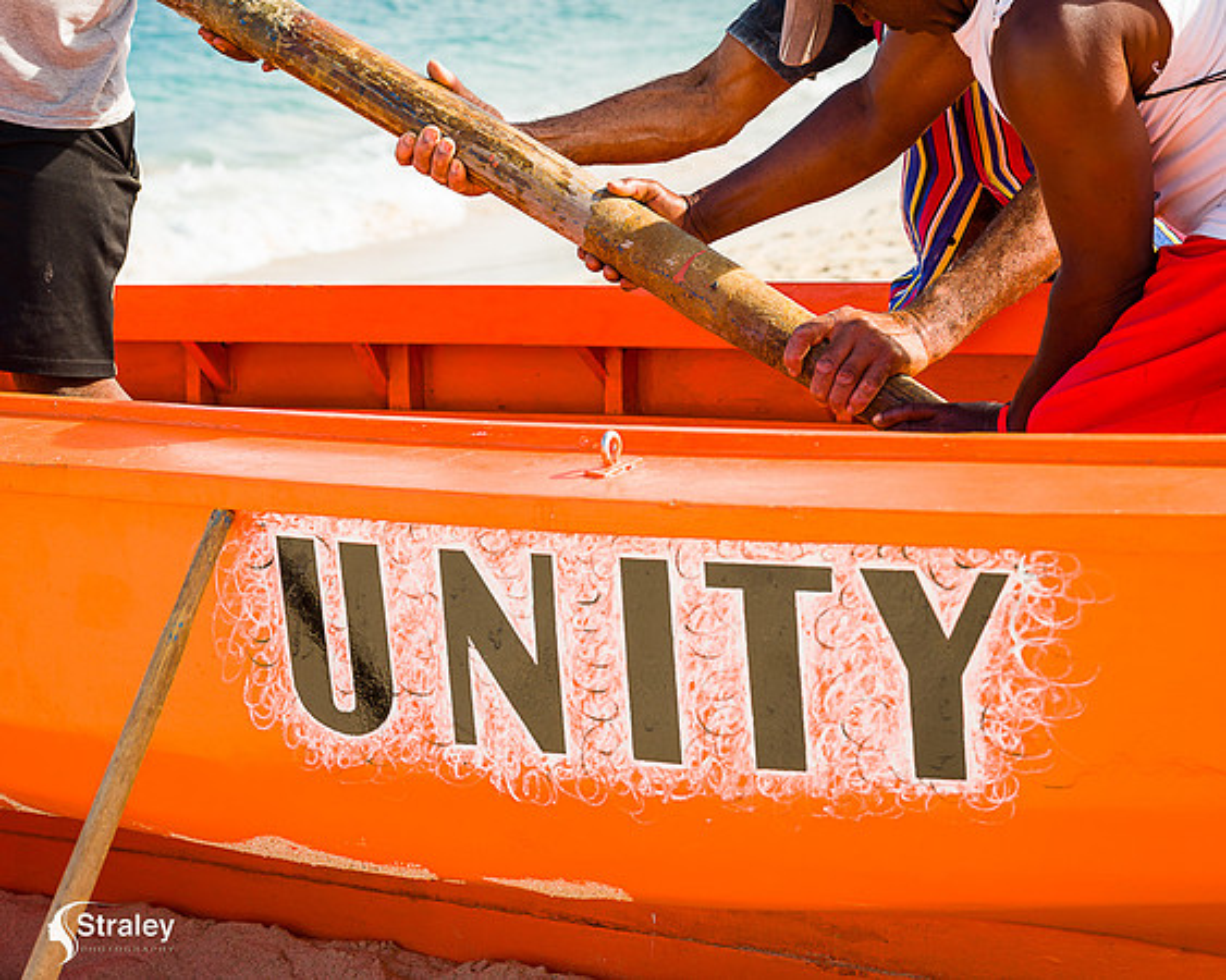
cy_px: 490
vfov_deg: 19.4
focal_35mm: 79
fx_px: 2859
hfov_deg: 24.2
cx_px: 521
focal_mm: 70
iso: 250
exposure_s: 1/320
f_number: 6.3
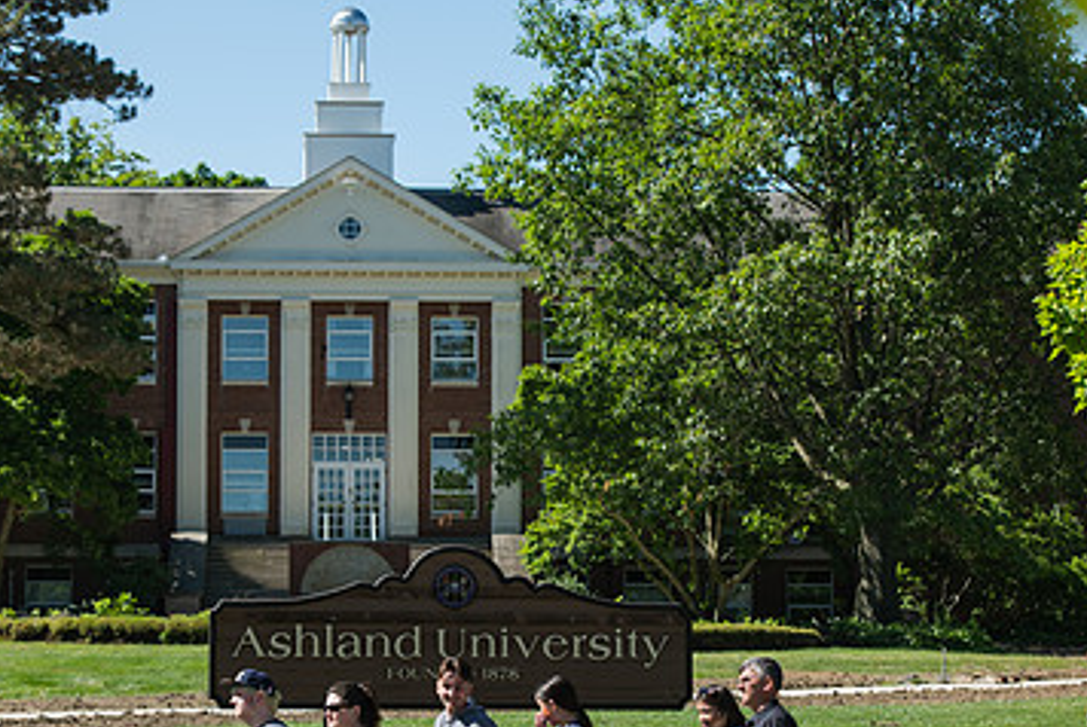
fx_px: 3445
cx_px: 498
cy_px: 539
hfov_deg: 17.9
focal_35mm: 114
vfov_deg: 12.0
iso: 100
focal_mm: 70
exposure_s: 1/500
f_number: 5
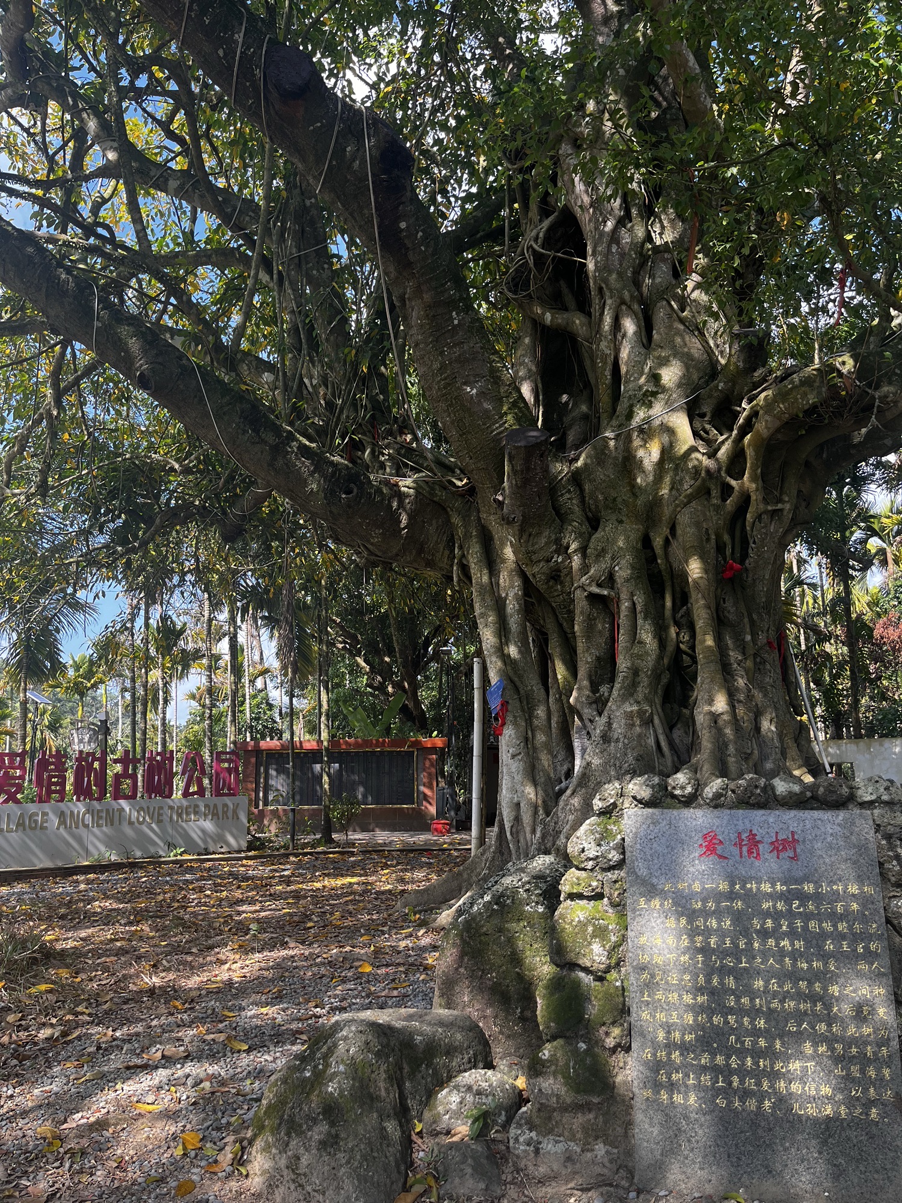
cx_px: 451
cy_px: 602
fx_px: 903
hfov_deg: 53.1
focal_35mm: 26
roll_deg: +0.7
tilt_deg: +10.6
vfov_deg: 67.3
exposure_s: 1/390
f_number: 1.6
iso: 50
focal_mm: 5.1
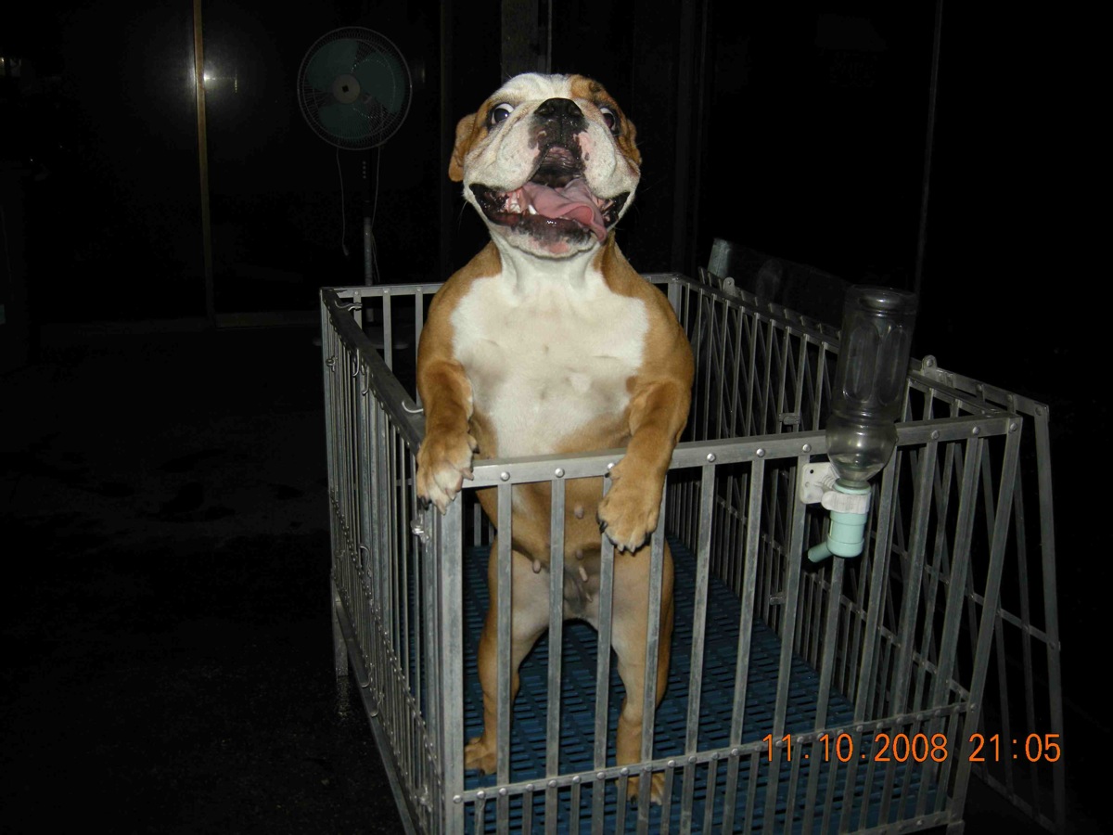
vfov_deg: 40.7
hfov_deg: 52.6
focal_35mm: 35
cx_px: 556
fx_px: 1125
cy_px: 418
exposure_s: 1/60
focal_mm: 7.5
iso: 64
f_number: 2.7
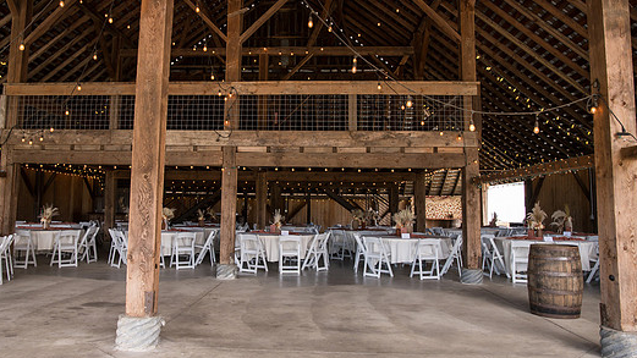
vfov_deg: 41.4
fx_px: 473
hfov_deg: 67.8
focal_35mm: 28
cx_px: 291
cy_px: 158
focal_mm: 24
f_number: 4
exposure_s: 1/320
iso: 320
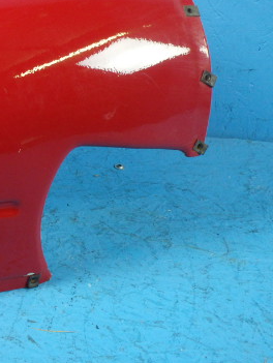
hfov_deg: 26.8
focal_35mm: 51
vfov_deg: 37.1
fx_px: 535
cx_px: -8
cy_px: 126
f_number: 3.9
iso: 400
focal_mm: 5
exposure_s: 1/30
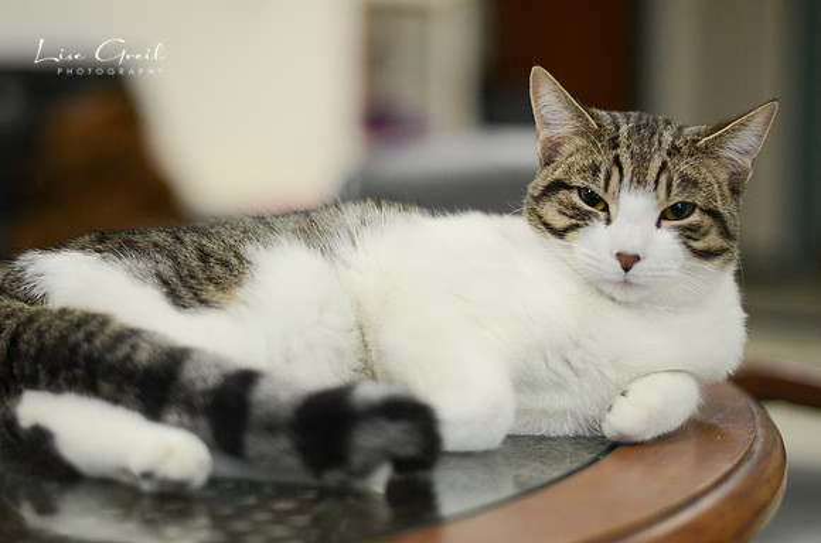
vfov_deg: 18.1
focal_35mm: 75
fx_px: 1707
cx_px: 410
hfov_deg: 27.0
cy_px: 272
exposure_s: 1/500
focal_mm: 50
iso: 1000
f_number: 1.8
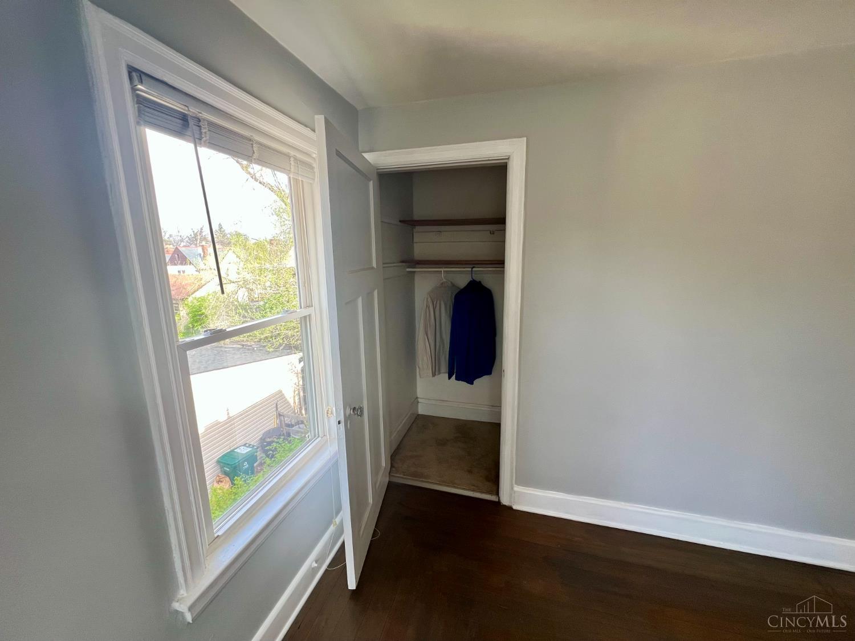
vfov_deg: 89.9
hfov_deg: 106.2
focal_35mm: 13
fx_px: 321
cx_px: 428
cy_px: 320
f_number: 1.8
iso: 125
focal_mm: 1.57
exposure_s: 1/99
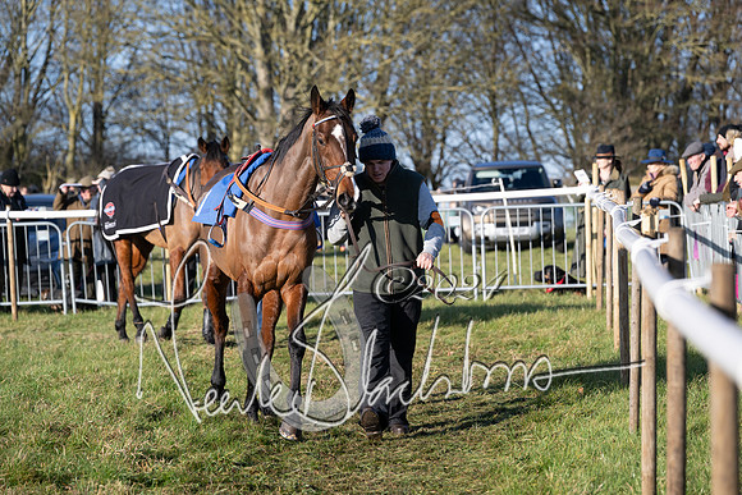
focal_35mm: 135
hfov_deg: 15.2
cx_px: 371
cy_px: 248
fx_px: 2783
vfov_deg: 10.2
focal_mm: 135
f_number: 5
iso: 400
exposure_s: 1/1250
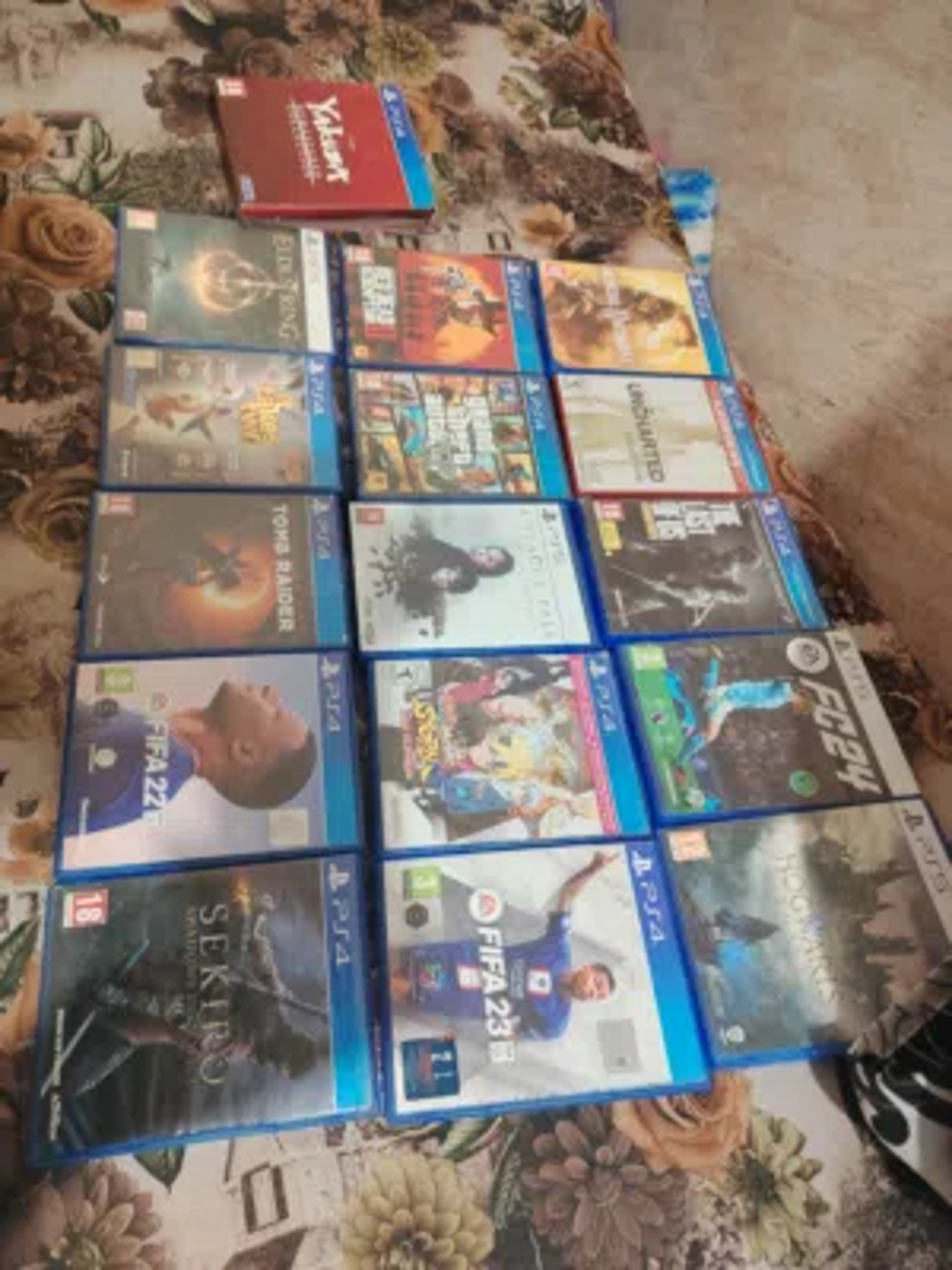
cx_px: 476
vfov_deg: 71.6
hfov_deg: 56.8
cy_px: 635
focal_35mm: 24
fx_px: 880
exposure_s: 1/20
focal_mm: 5.25
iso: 1441
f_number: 1.75
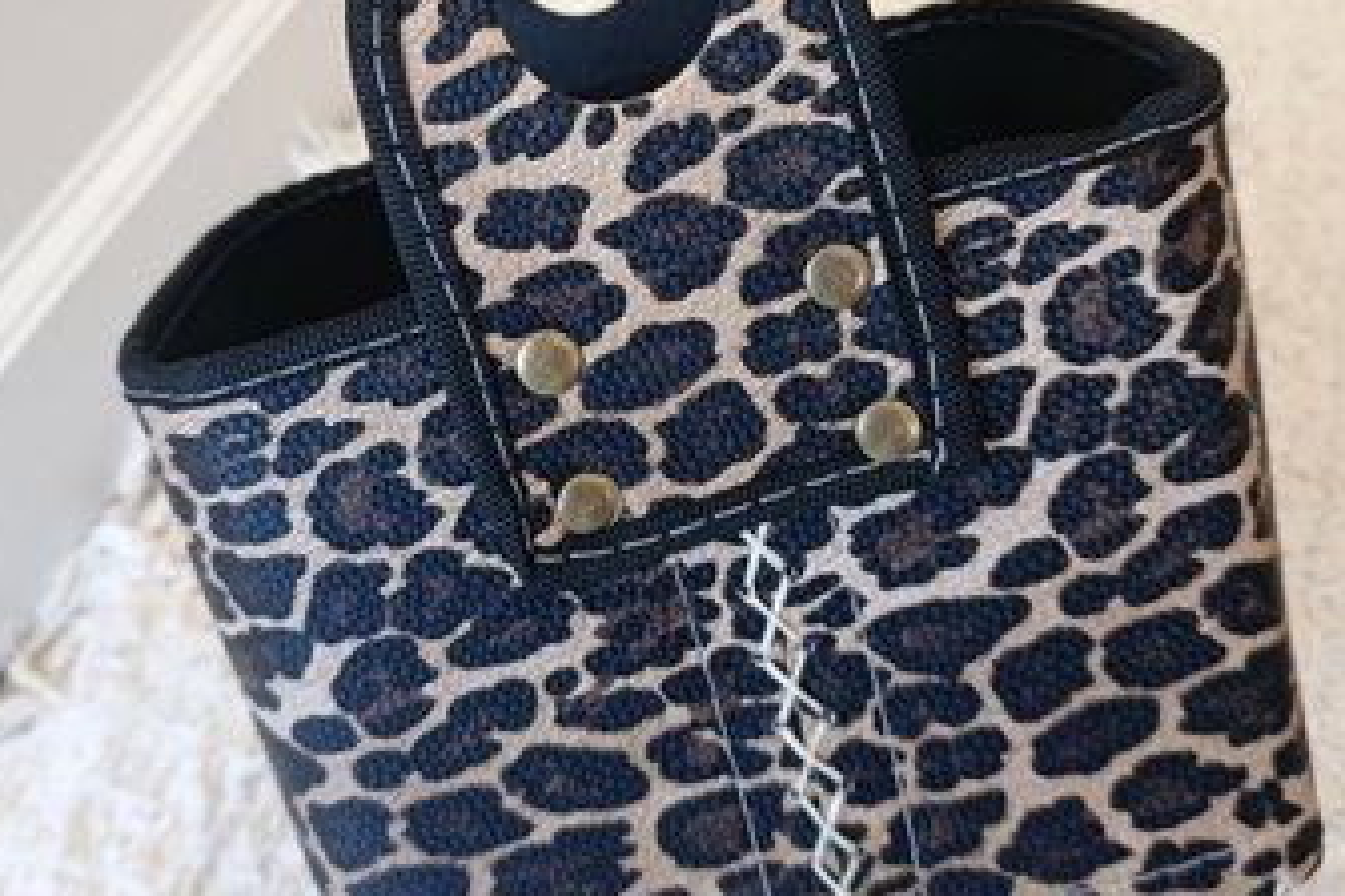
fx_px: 1419
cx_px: 646
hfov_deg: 50.7
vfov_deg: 34.5
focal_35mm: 38
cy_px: 259
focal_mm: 6.11
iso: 412
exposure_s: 1/100
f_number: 1.65
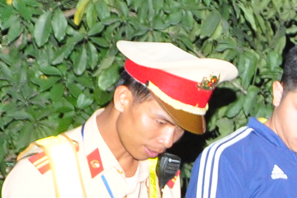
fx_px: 2596
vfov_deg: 4.3
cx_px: 593
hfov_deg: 6.4
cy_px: 443
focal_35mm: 315
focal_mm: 32
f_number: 5
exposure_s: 1/200
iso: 640
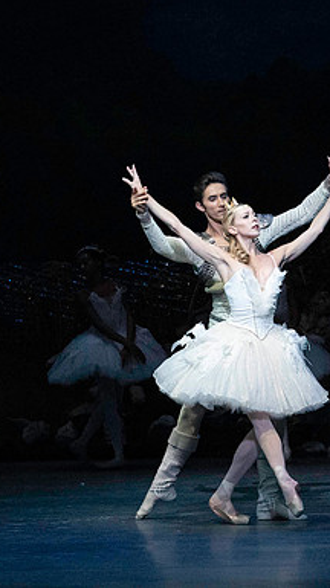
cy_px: 294
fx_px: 4925
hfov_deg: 3.8
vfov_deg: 6.8
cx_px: 273
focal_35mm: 316
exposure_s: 1/400
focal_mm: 200
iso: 25600
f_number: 5
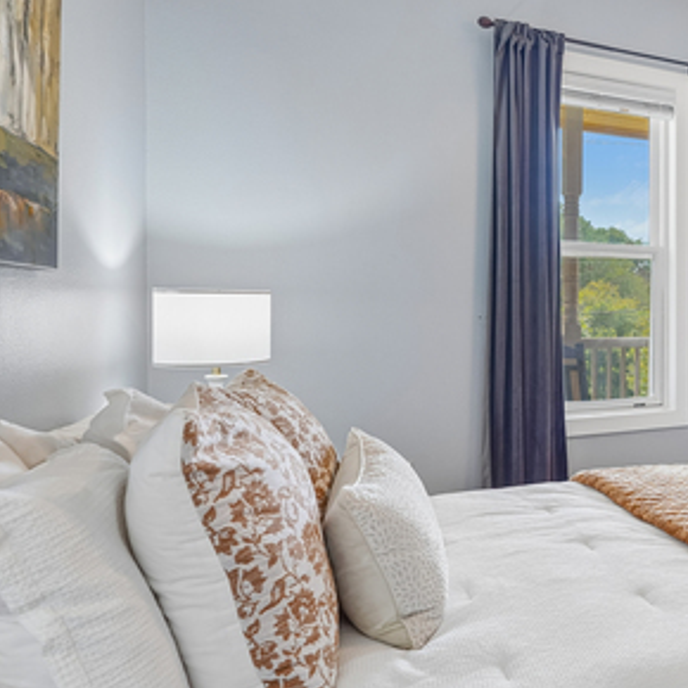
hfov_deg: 44.2
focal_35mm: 31
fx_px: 696
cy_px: 310
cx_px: 700
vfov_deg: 52.5
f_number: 8
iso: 400
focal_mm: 16.5
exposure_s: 1/30
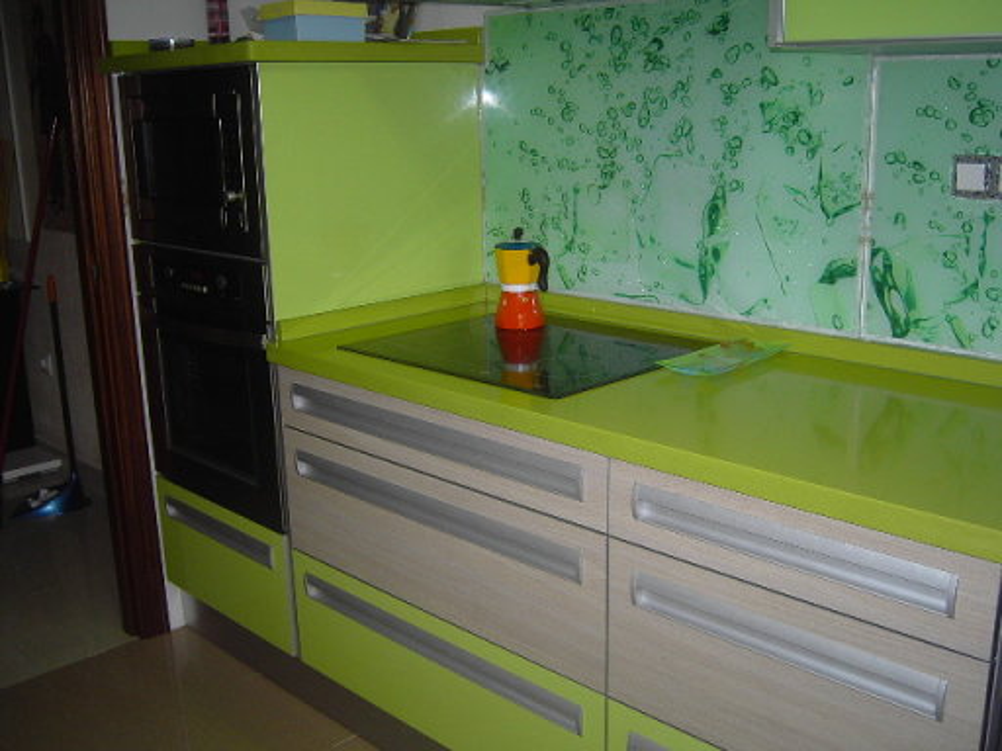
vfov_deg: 40.7
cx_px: 501
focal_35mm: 35
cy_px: 376
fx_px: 1013
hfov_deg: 52.6
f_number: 2.8
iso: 100
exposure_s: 1/50
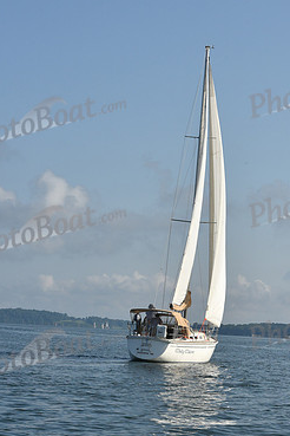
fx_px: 1329
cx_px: 188
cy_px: 275
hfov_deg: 12.4
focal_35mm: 110
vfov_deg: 18.6
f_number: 13
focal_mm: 70
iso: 320
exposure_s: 1/640
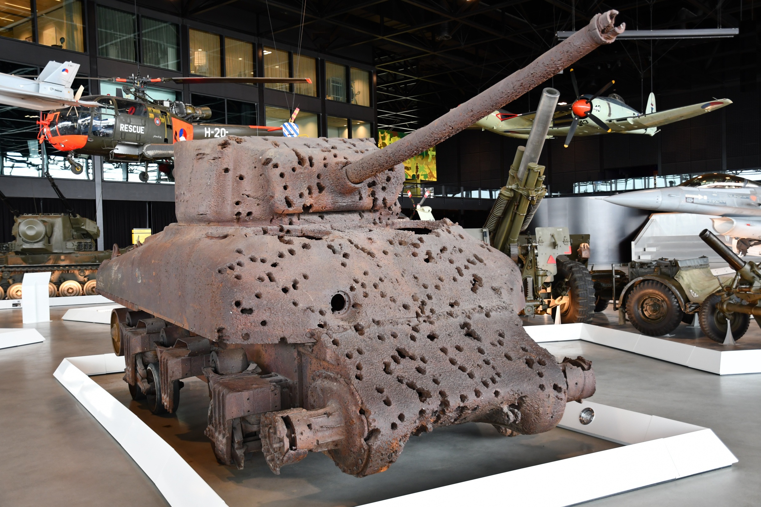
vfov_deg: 36.9
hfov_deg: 53.1
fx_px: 761
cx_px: 380
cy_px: 254
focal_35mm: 36
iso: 500
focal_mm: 24
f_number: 3.5
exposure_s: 1/50
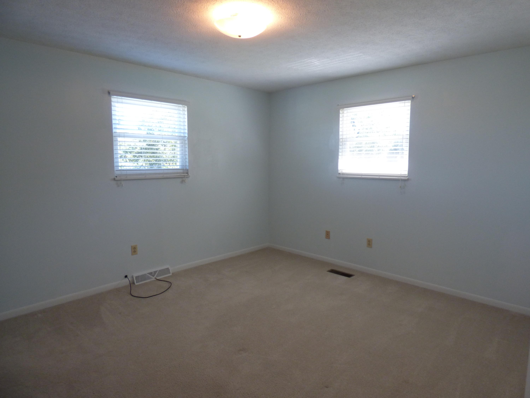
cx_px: 265
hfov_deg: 81.7
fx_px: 306
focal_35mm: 20
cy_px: 199
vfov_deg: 66.0
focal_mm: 3.58
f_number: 2.8
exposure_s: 1/60
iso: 160
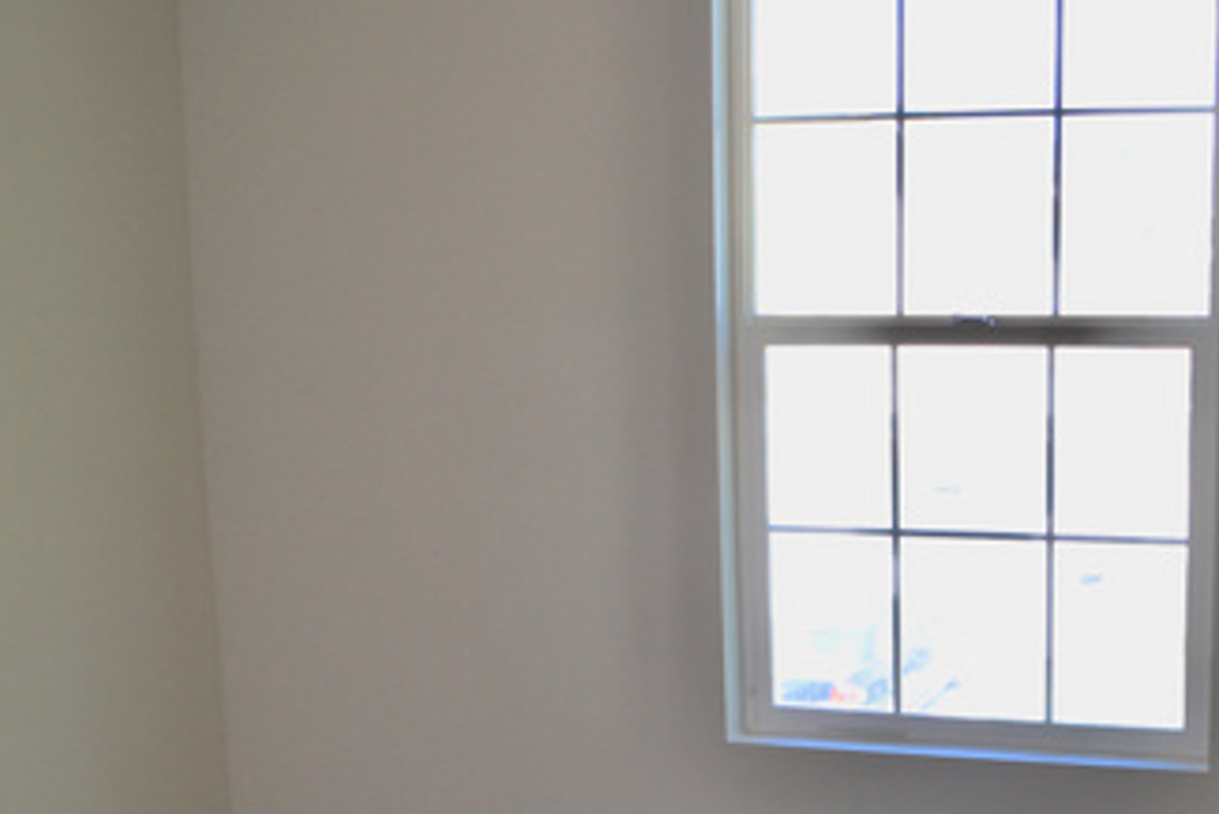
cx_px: 949
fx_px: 2405
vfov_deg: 18.9
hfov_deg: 27.9
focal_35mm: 71
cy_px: 733
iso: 400
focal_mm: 24
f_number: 5
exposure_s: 1/100
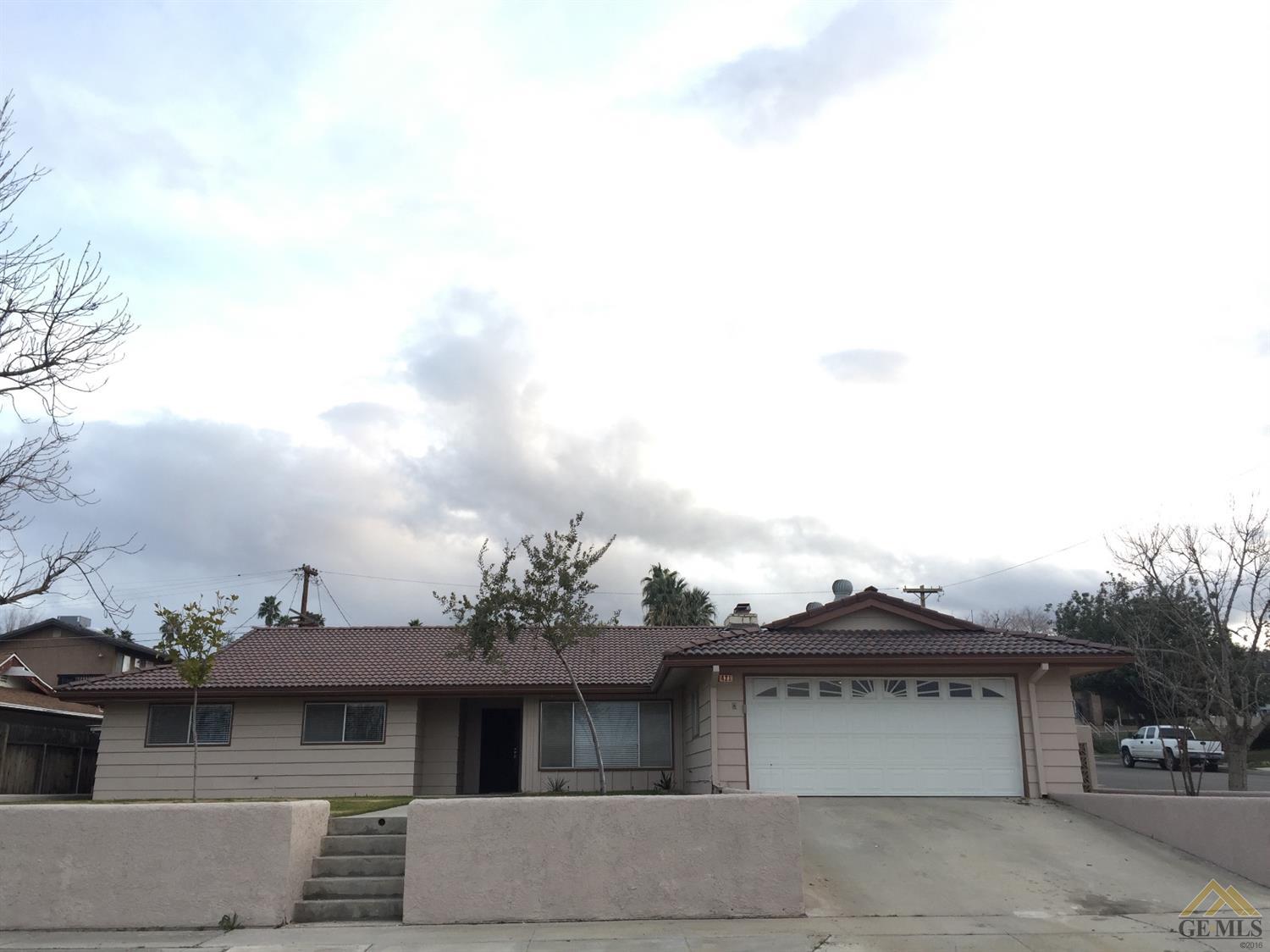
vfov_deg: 48.2
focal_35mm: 29
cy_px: 476
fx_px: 1064
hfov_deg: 61.7
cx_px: 635
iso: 32
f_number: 2.2
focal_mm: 4.15
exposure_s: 1/60
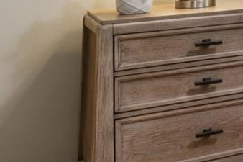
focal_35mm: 101
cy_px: -79
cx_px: 665
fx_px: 679
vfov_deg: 12.9
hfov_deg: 12.5
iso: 100
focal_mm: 16.6
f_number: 13
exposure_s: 2
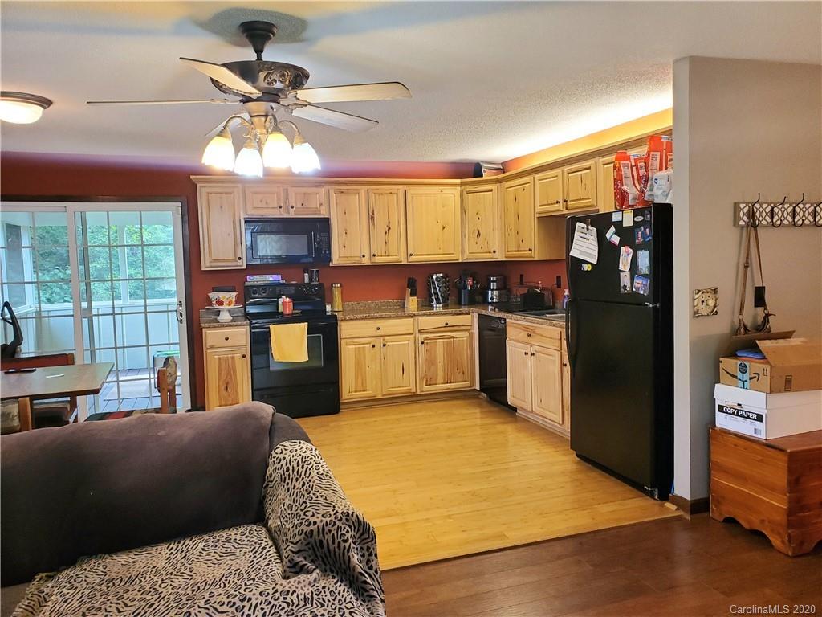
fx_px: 617
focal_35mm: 26
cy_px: 308
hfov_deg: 67.3
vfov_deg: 53.1
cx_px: 411
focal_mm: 4.3
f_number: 2.4
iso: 320
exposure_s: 1/39
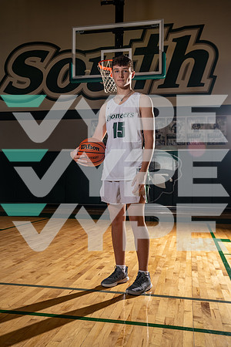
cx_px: 116
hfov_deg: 36.9
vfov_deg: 53.1
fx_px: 346
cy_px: 174
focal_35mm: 36
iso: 320
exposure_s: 1/250
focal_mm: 36
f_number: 5.6
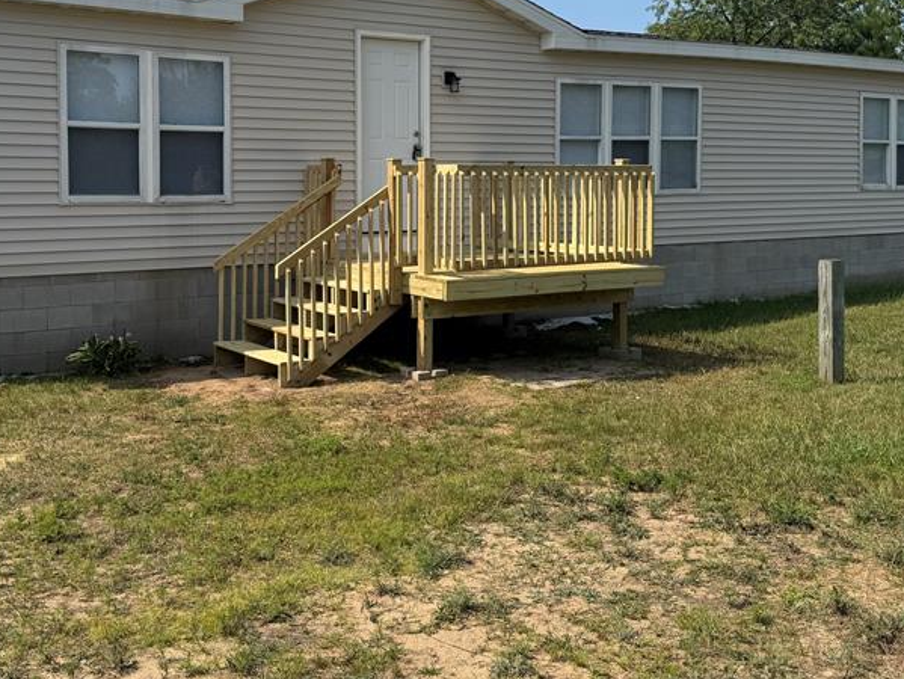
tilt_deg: -2.6
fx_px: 1071
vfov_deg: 34.8
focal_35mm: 41
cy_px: 222
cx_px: 370
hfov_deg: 45.5
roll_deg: -0.6
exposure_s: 1/4950
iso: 80
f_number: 1.78
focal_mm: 6.76
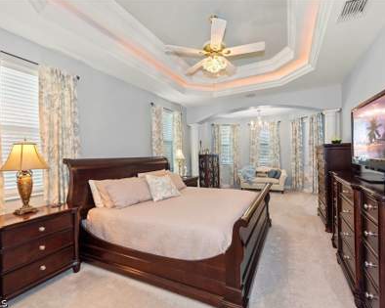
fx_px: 182
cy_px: 154
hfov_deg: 93.1
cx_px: 202
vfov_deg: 80.4
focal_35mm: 16
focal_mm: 14
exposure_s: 1/50
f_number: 5
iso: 250
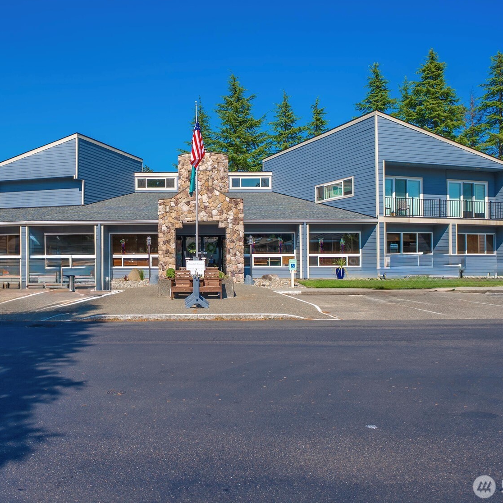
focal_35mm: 31
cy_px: 249
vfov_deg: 52.5
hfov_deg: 52.2
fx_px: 510
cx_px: 201
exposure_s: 1/200
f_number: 7.1
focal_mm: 24
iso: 80
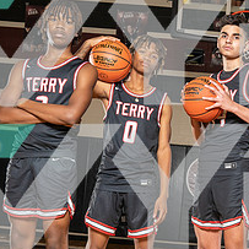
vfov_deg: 25.0
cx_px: 220
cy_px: 190
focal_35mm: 68
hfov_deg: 24.7
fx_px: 553
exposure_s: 1/250
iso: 320
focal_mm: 28
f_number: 7.1
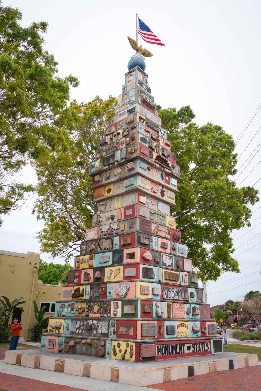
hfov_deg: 43.6
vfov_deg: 61.9
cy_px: 196
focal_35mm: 30
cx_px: 130
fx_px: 326
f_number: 6.3
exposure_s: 1/250
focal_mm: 20
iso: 100
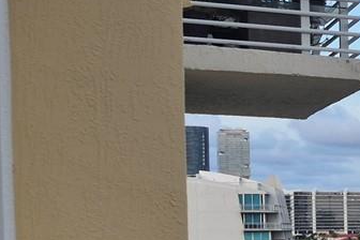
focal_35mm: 114
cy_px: 286
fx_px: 1140
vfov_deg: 11.8
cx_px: 822
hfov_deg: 13.7
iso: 50
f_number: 1.8
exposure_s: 1/180
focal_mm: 5.4
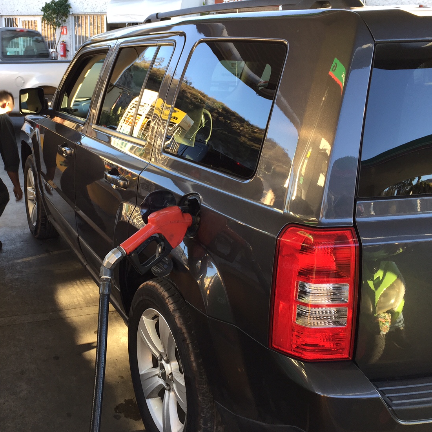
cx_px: 139
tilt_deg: -16.3
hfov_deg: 43.2
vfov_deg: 43.8
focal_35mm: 38
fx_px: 537
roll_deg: +0.0
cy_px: 202
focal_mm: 4.15
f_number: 2.2
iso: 32
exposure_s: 1/60
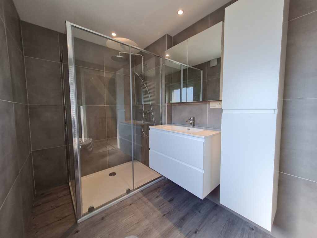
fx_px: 119
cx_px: 158
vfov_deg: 89.9
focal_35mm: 13
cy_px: 119
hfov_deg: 106.2
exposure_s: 1/100
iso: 50
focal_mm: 1.74
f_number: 2.2
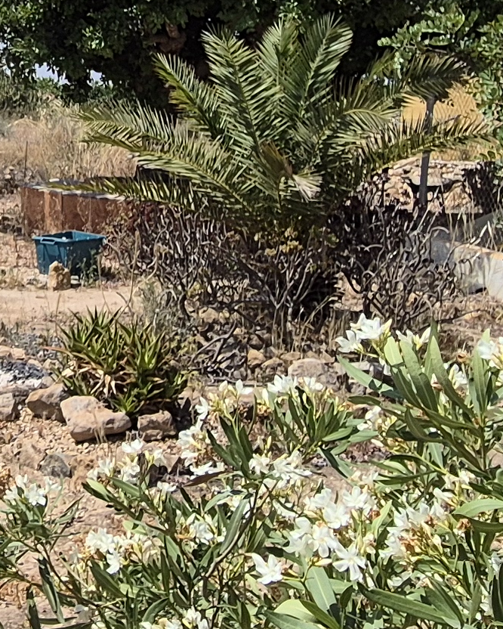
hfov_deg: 22.7
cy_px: 110
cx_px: -126
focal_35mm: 61
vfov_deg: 30.1
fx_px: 1135
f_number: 2.2
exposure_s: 1/2864
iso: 50
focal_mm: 2.2
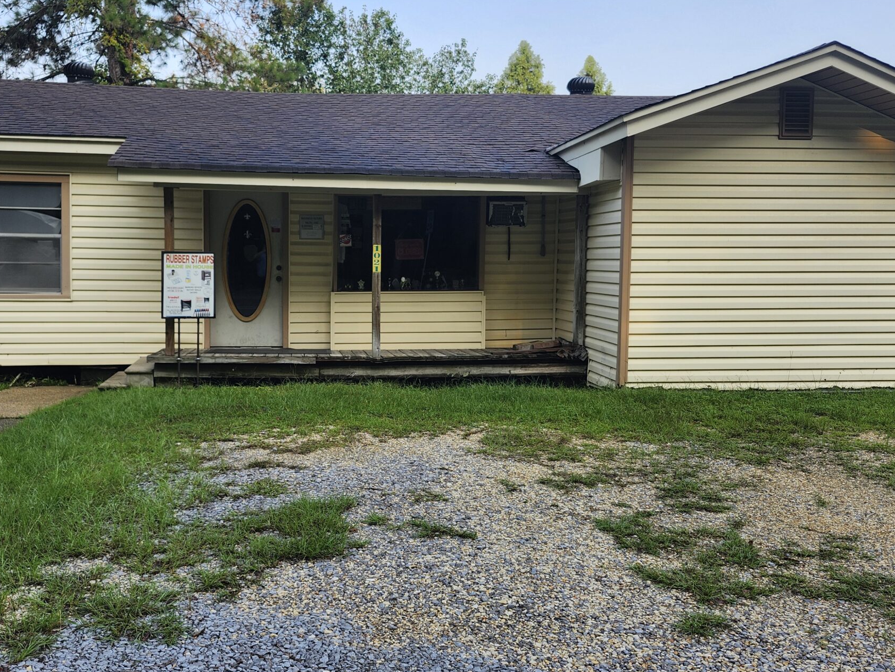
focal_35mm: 35
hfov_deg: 52.5
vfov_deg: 40.7
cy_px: 309
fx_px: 905
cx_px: 404
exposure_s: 1/305
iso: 25
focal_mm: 5.54
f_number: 1.8
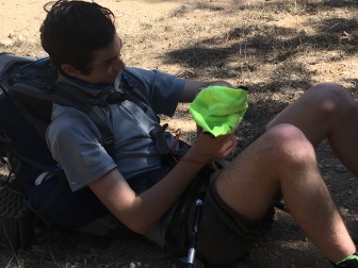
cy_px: 183
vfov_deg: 21.2
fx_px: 714
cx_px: 224
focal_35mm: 69
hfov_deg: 28.1
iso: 25
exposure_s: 1/1451
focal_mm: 4.15
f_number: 2.2
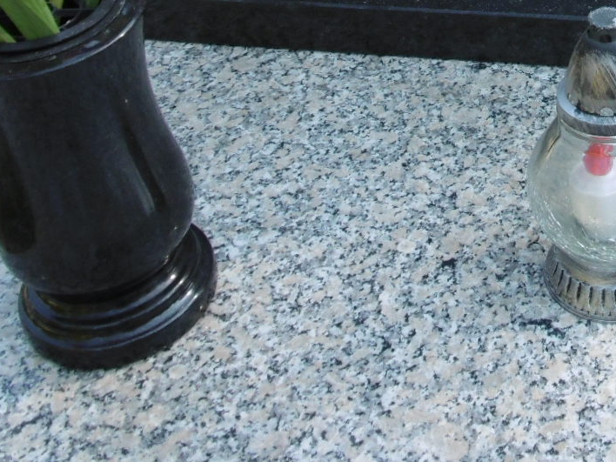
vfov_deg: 17.0
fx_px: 1441
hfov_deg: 23.1
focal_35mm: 81
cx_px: 620
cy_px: -159
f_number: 3.3
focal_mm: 5
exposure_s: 1/160
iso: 100
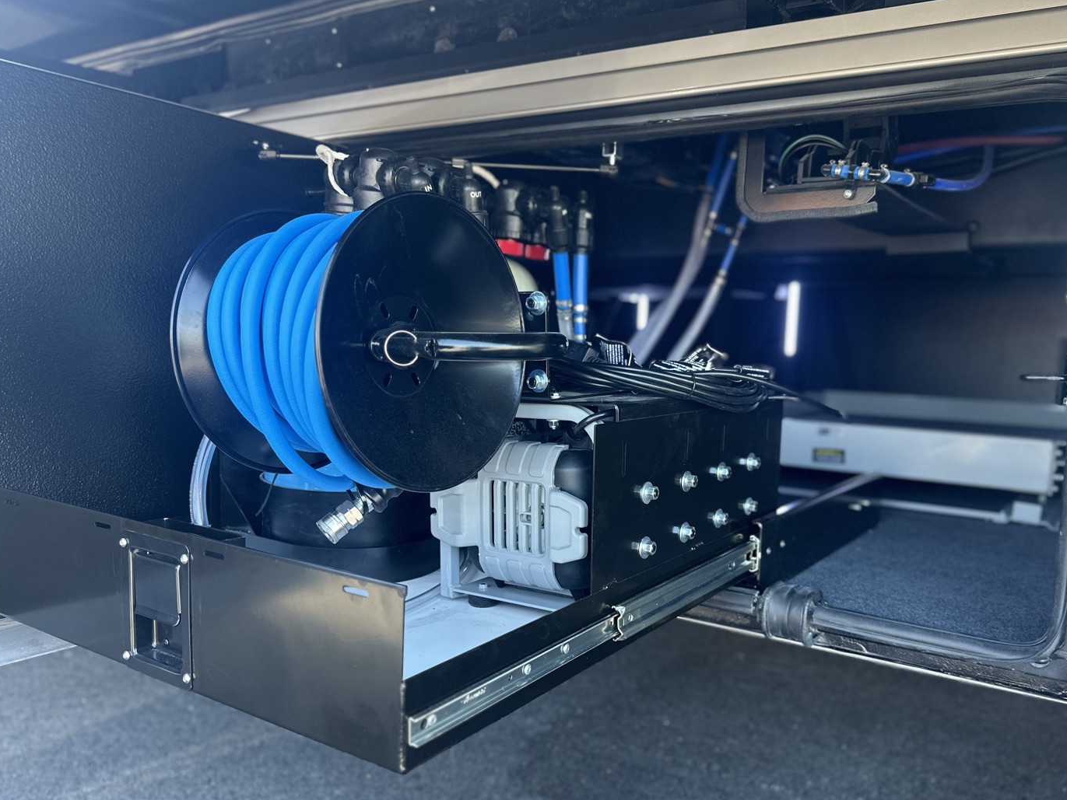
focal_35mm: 28
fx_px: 863
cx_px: 599
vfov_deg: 49.6
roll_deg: -2.3
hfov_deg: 63.2
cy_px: 452
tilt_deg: -6.5
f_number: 1.78
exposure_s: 1/121
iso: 160
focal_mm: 6.86
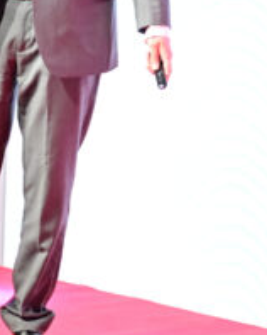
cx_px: 363
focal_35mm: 194
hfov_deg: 7.8
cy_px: -14
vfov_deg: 9.9
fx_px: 1919
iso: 2500
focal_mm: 40
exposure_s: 1/125
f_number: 2
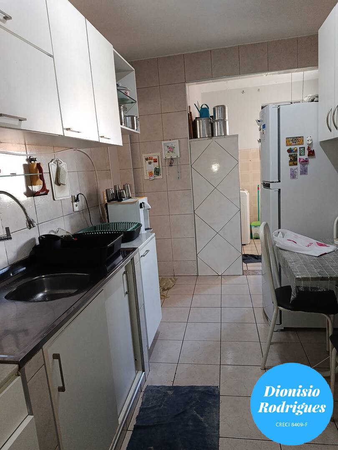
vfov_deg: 71.6
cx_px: 169
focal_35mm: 24
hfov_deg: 56.8
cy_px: 225
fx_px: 312
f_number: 1.7
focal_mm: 5.24
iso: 1250
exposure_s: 1/60
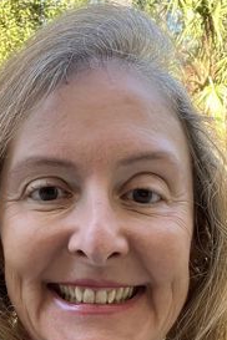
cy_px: 286
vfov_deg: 29.2
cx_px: 102
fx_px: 634
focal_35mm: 67
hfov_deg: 20.3
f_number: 2.2
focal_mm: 2.71
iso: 100
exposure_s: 1/71
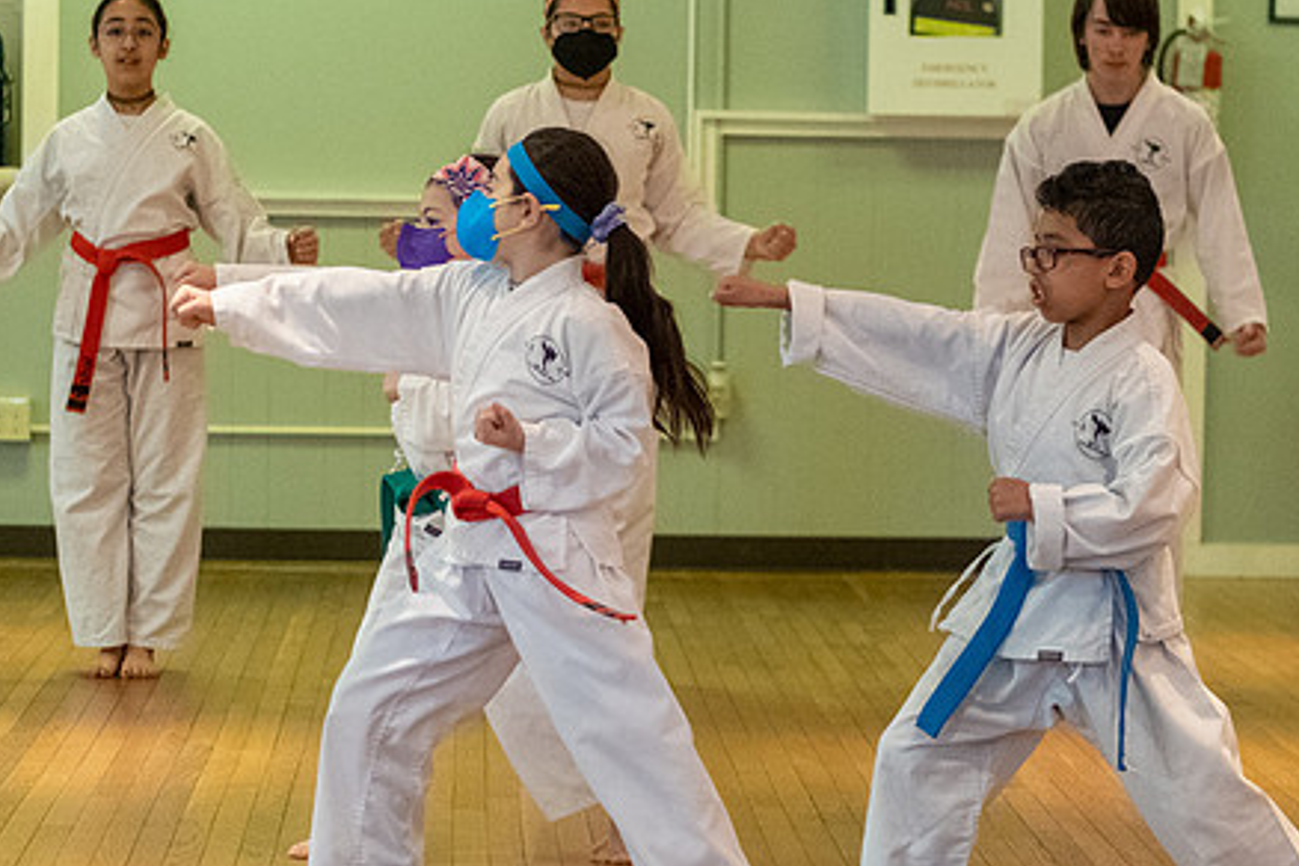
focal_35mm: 167
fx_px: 6025
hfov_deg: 12.3
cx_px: 557
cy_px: 469
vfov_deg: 8.2
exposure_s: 1/500
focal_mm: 50
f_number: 2
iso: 2500
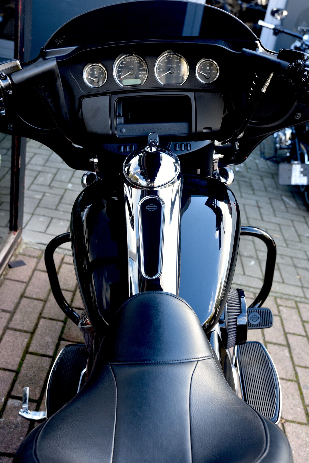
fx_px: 540
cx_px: 154
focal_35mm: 42
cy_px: 232
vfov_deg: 46.4
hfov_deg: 31.9
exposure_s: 1/100
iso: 500
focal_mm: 42
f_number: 5
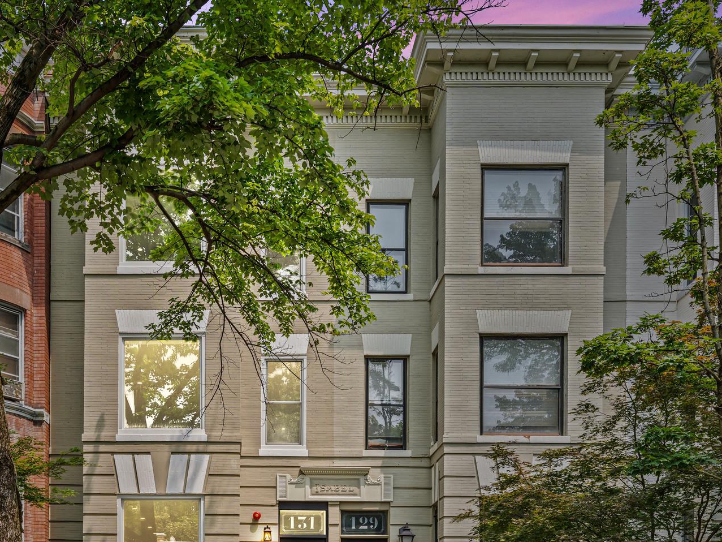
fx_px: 772
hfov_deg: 48.8
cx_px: 210
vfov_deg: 38.4
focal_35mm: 37
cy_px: 341
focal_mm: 24
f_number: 4.5
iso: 200
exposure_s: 1/800
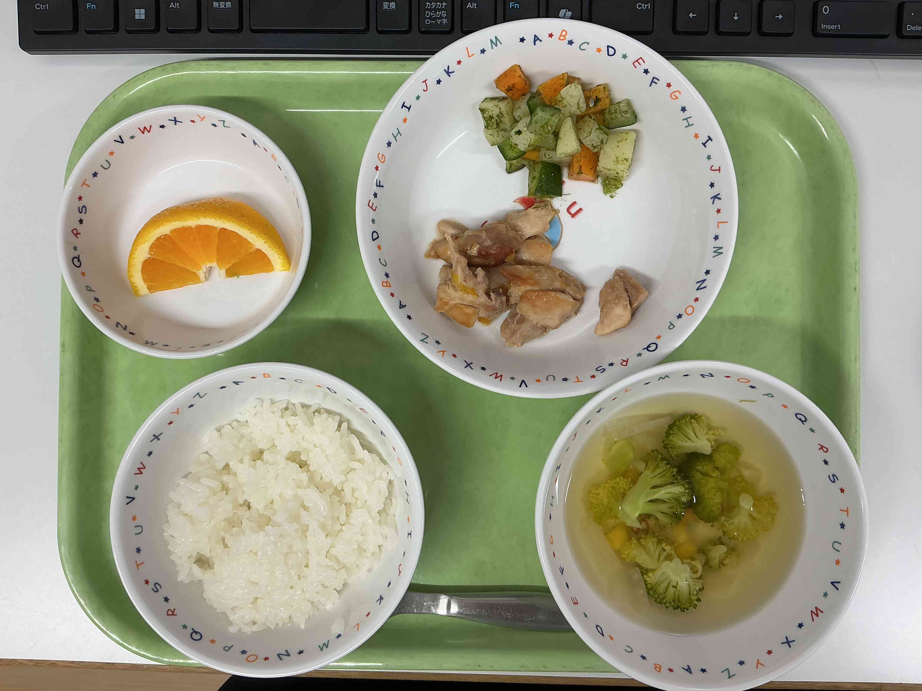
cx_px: 461
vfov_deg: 48.2
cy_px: 346
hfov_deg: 61.7
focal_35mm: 29
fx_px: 772
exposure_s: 1/60
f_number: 1.8
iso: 32
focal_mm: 3
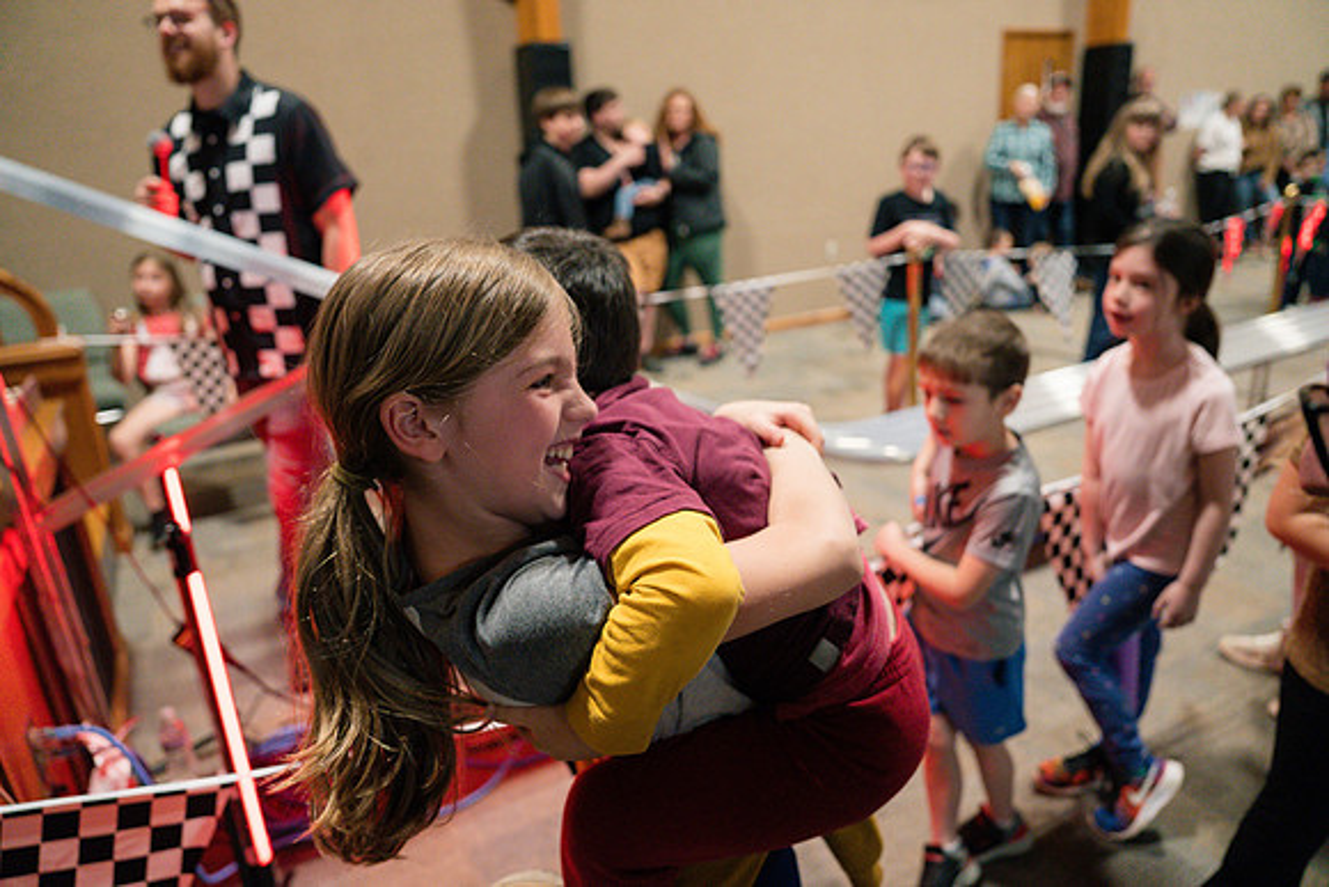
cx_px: 664
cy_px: 444
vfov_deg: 53.2
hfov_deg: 73.7
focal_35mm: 24
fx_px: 886
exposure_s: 1/320
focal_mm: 24
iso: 2500
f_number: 2.8
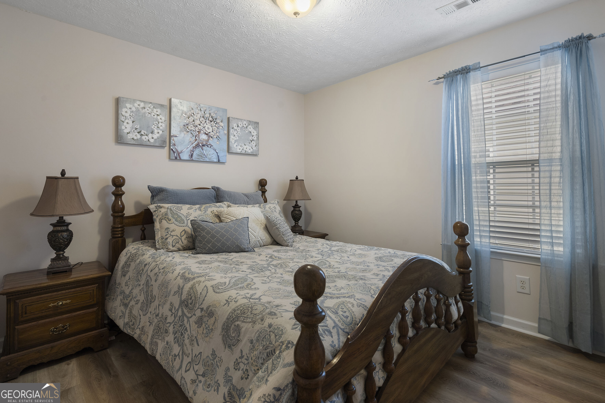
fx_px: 269
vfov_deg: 73.8
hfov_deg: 96.7
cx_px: 302
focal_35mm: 16
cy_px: 202
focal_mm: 16
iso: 400
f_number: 8
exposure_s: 1/8
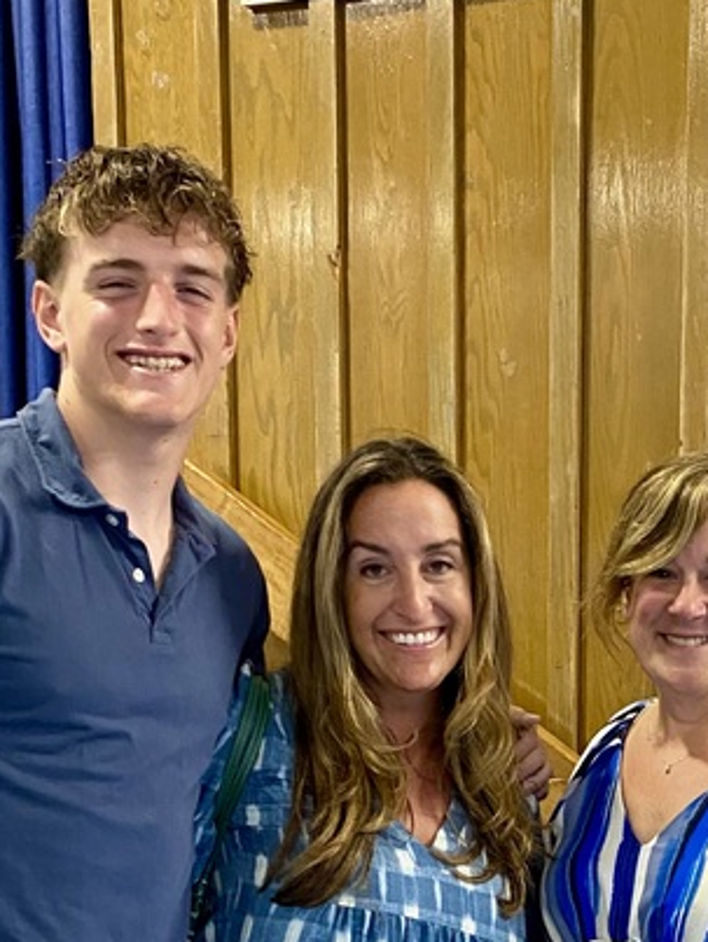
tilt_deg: -12.7
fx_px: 1797
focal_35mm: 66
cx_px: 530
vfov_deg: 26.9
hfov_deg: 22.1
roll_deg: -0.2
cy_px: 1038
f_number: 1.8
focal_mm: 4.25
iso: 250
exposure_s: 1/60
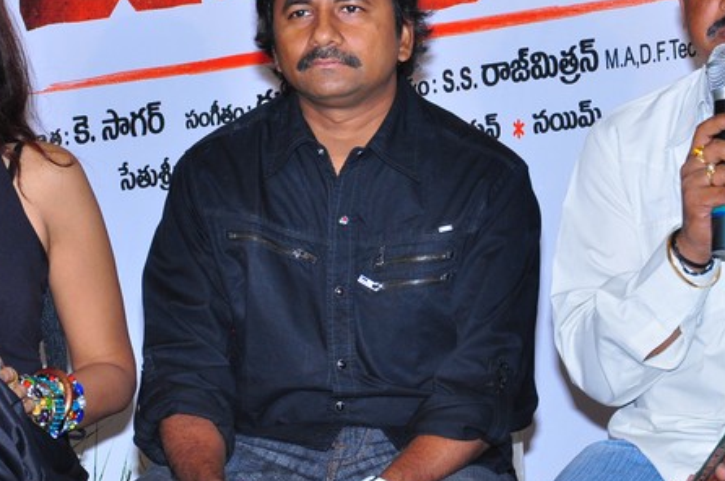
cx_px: 340
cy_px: 178
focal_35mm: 242
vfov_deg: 5.7
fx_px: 4867
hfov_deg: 8.5
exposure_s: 1/125
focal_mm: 90
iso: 640
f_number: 11
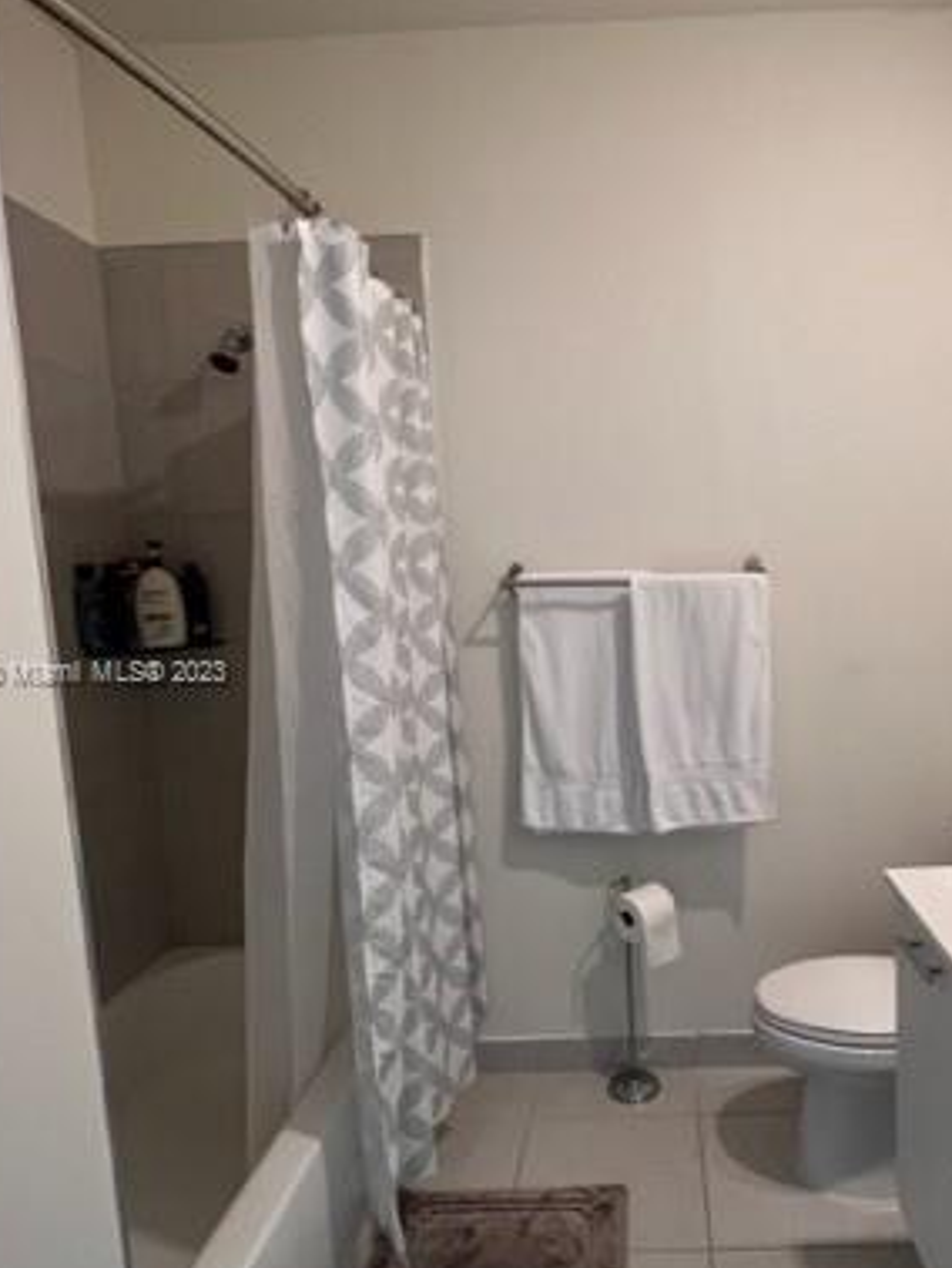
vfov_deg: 76.3
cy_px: 674
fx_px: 806
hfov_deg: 59.5
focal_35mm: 22
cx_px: 647
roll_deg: +1.7
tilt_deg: -7.7
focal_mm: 1.57
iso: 160
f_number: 1.8
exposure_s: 1/60
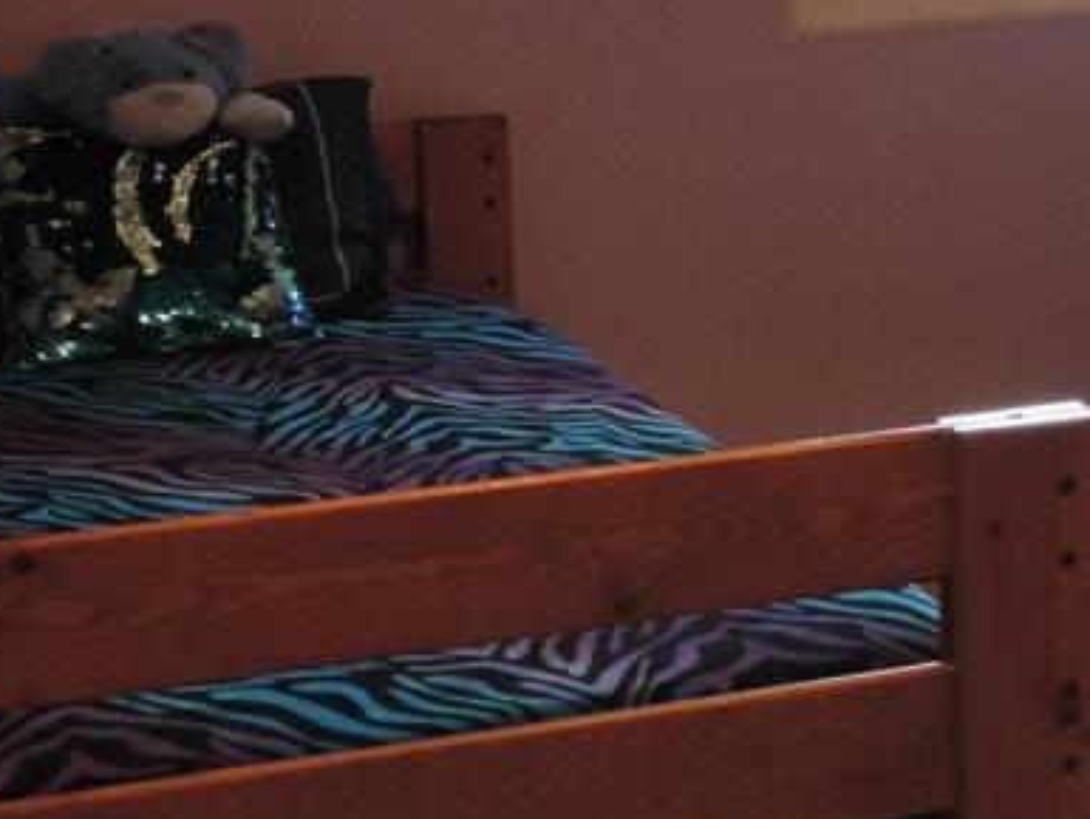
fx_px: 2929
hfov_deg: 20.8
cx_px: 864
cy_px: 405
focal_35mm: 93
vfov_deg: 15.9
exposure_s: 1/20
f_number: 3.1
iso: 800
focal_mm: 4.9
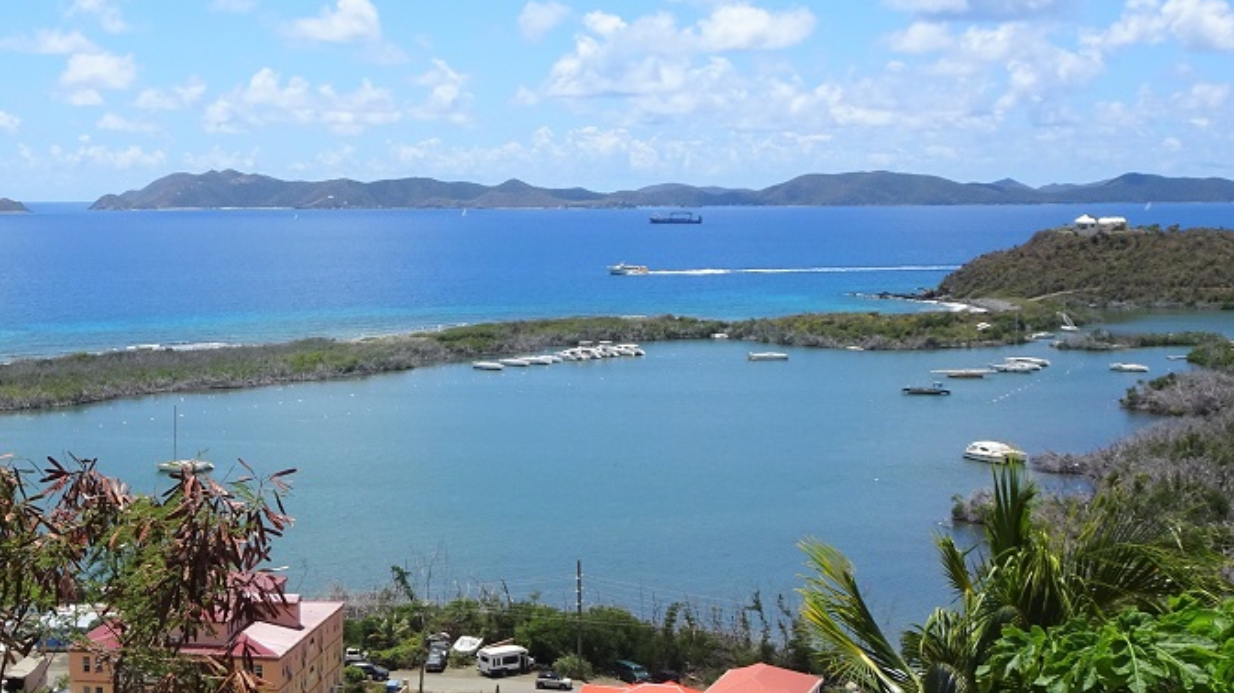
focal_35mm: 57
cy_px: 398
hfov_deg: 36.2
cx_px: 389
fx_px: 1864
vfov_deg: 21.0
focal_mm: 5.61
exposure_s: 1/1000
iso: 80
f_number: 4
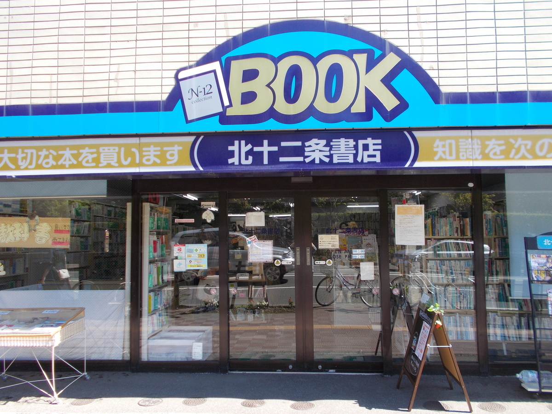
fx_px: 478
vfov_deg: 46.8
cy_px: 207
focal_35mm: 30
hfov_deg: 60.0
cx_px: 276
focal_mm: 5.3
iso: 125
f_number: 3.4
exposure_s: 1/250
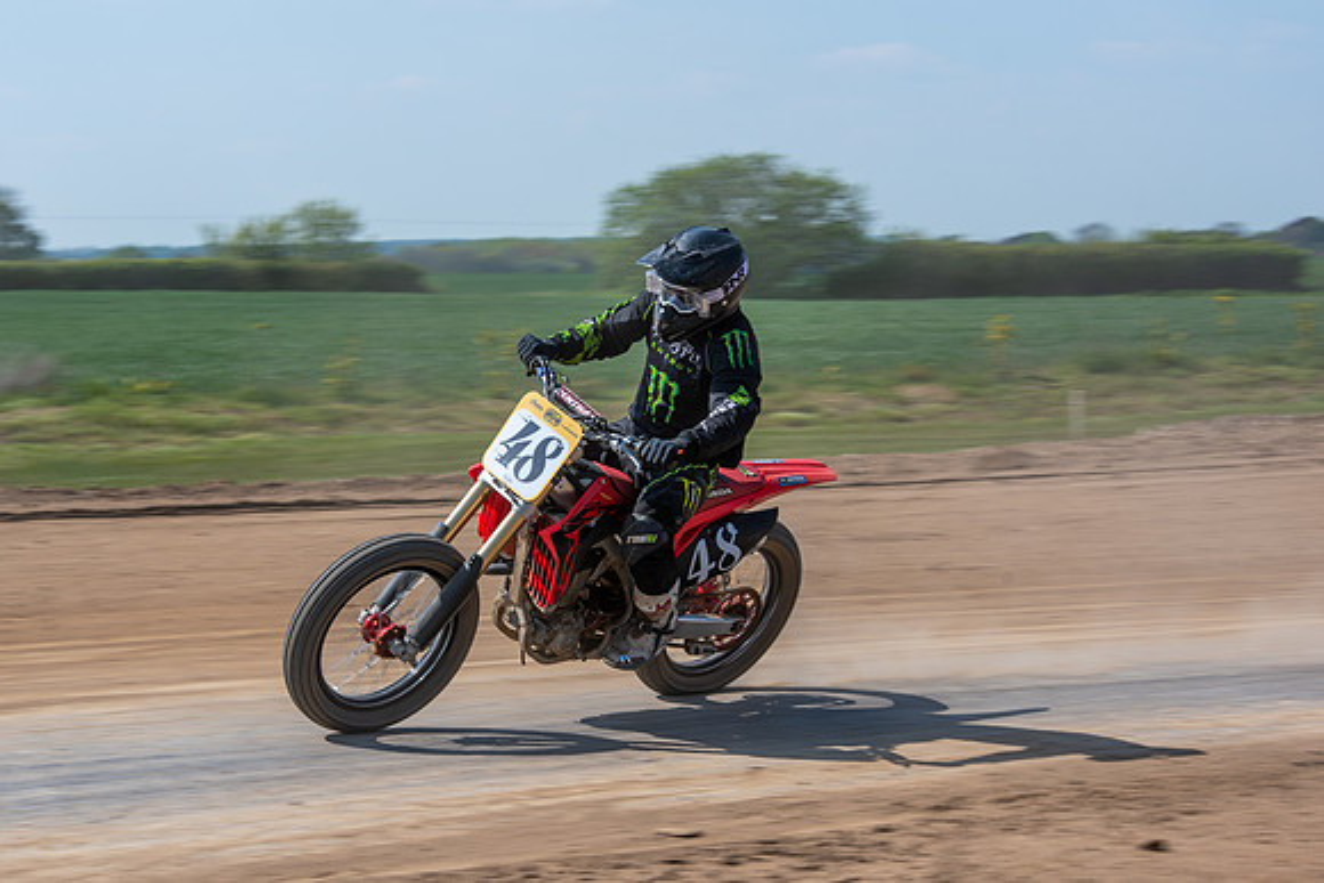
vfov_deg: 13.8
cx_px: 569
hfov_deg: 20.6
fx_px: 3646
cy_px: 493
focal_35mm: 99
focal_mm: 86
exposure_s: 1/250
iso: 100
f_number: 8
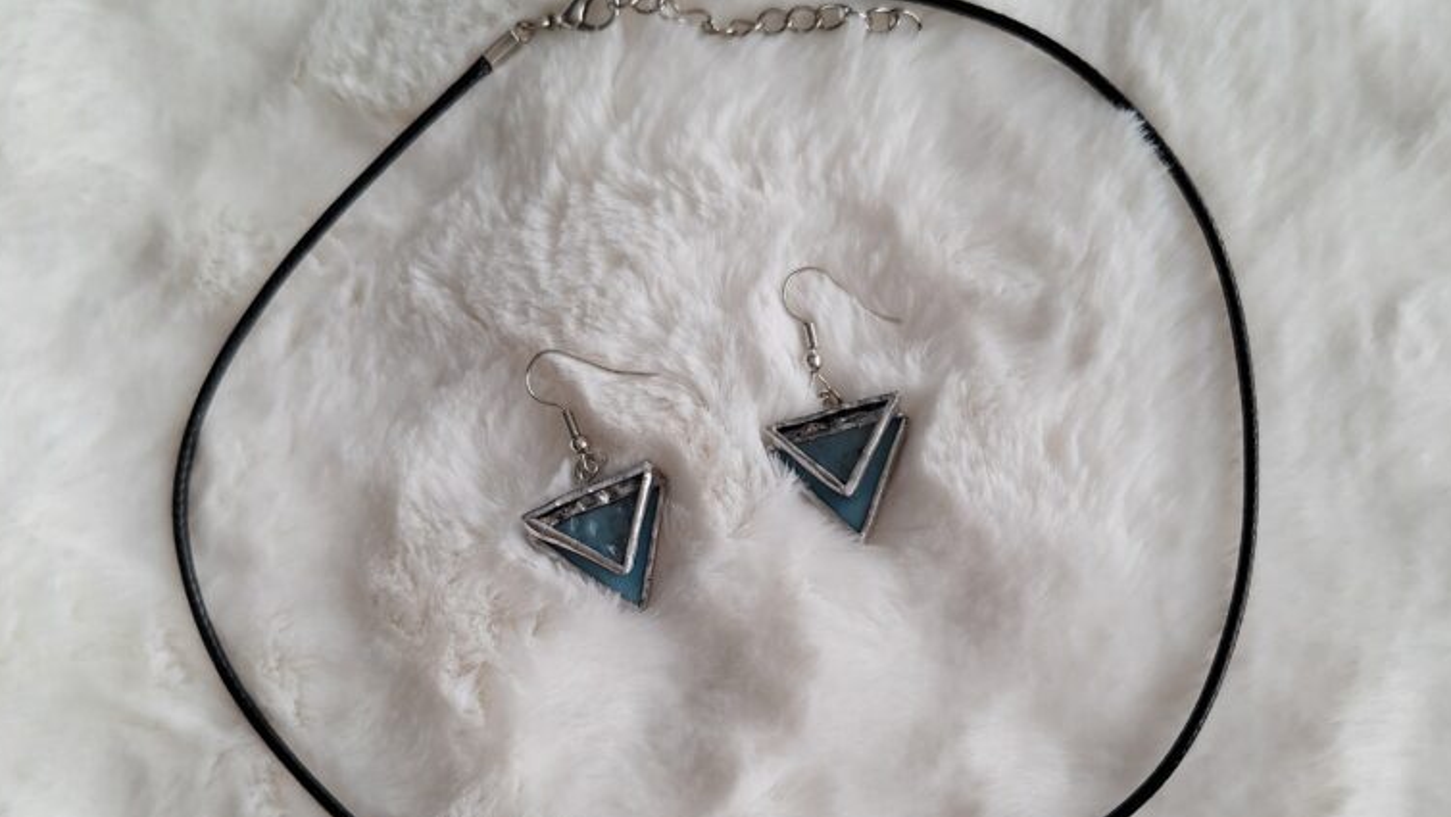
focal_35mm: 34
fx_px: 1308
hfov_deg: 58.0
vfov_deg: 34.4
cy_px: 538
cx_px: 725
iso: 40
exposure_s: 1/50
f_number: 1.8
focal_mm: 5.54
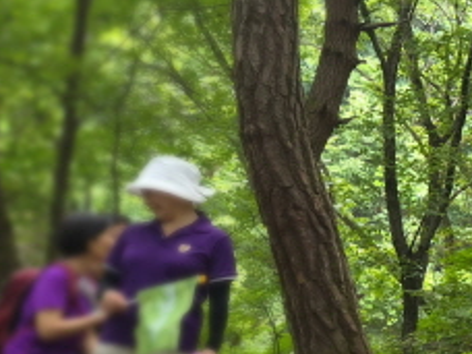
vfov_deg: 15.4
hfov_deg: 15.9
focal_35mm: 96
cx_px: 948
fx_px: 1309
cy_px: 222
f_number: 1.8
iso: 40
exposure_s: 1/60
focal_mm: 5.4
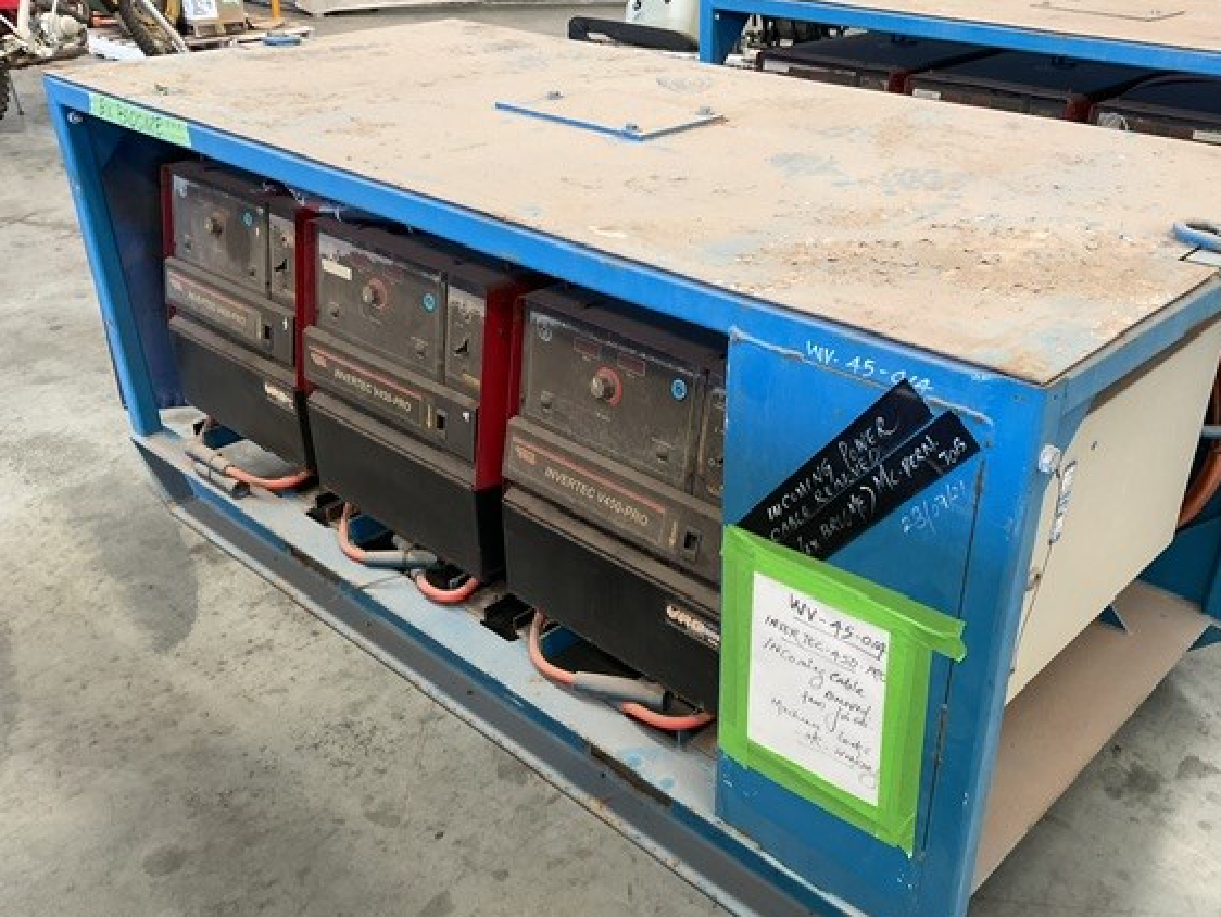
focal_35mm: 33
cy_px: 511
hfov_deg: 55.2
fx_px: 1164
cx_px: 691
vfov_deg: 42.9
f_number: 1.8
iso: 80
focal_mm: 3
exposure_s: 1/50
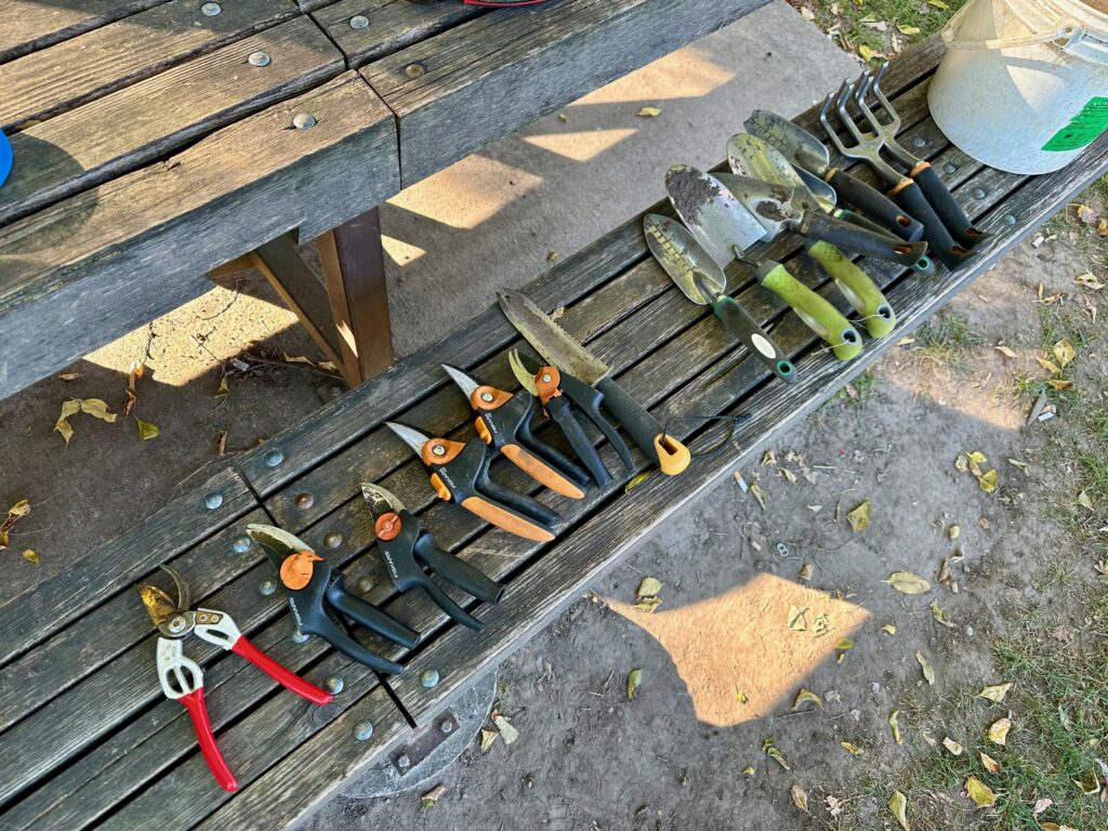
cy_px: 416
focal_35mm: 24
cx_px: 554
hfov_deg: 71.6
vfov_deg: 56.8
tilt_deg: -65.6
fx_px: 768
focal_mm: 6.86
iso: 100
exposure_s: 1/121
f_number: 1.78
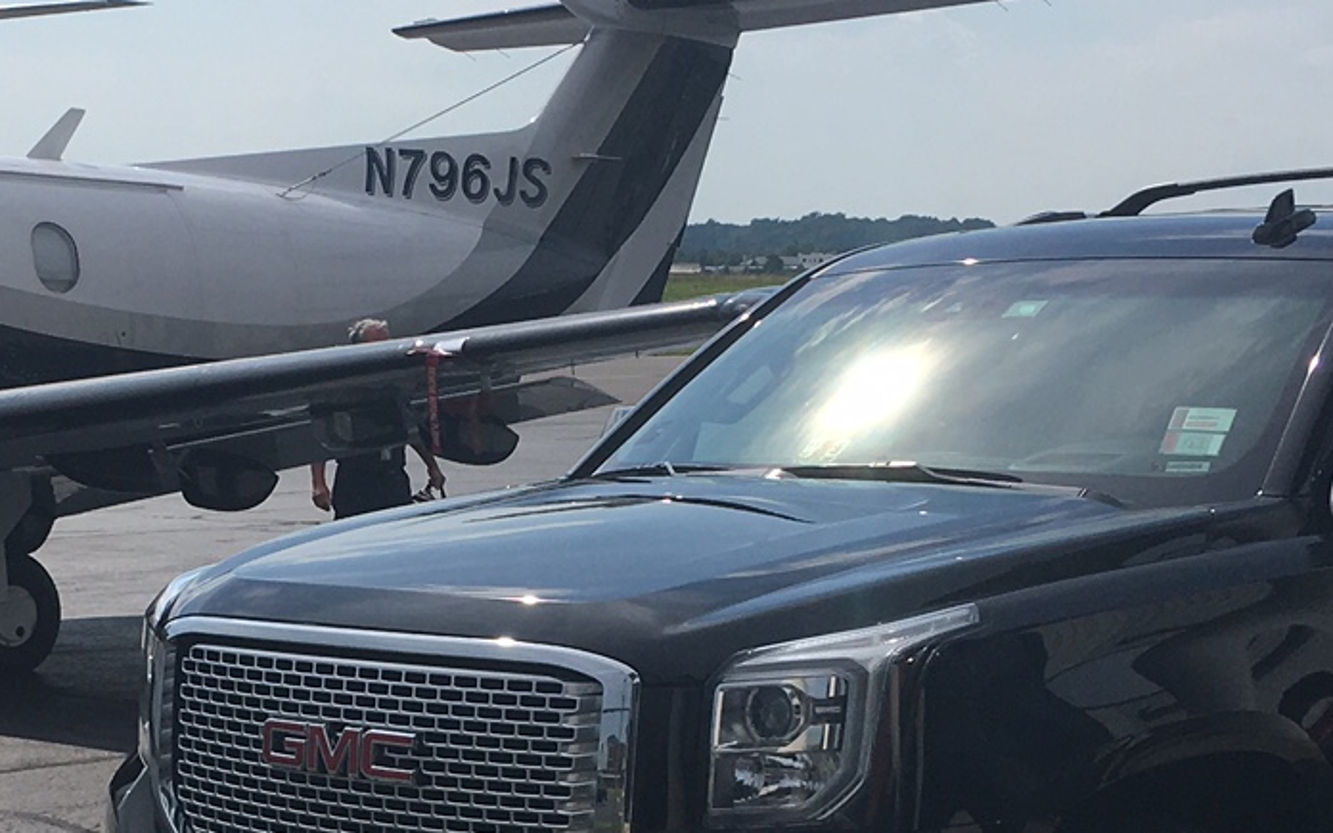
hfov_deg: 23.2
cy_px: 789
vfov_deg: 14.5
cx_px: 416
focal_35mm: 89
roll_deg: -0.5
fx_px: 3233
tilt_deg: -8.0
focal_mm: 4.15
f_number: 2.2
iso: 25
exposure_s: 1/4049
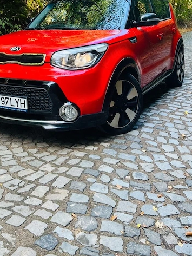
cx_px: 72
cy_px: 52
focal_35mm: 44
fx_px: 325
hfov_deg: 32.7
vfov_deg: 41.2
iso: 64
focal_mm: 5.7
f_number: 1.5
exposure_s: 1/244
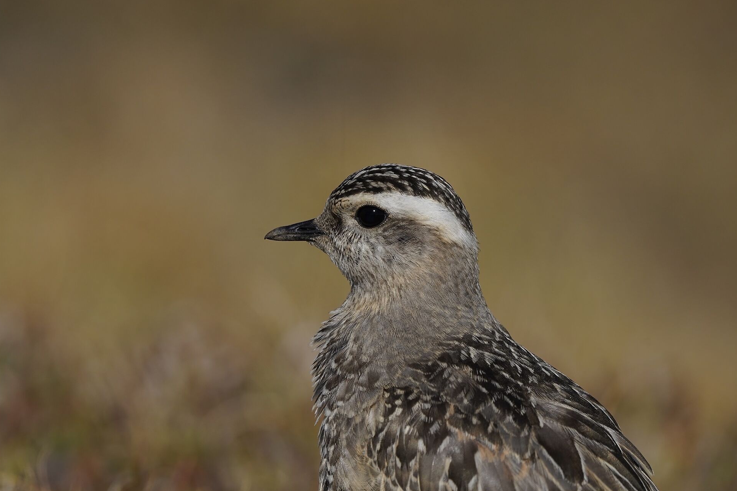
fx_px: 15287
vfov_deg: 1.8
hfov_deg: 2.8
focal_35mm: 747
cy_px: 242
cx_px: 350
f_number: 9
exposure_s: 1/2000
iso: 400
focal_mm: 600
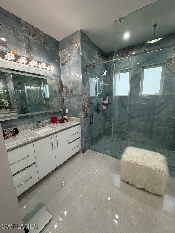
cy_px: 116
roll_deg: +2.0
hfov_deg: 85.7
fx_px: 94
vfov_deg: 102.1
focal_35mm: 14
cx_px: 88
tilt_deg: -11.7
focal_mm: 2.22
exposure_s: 1/120
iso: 200
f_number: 2.2
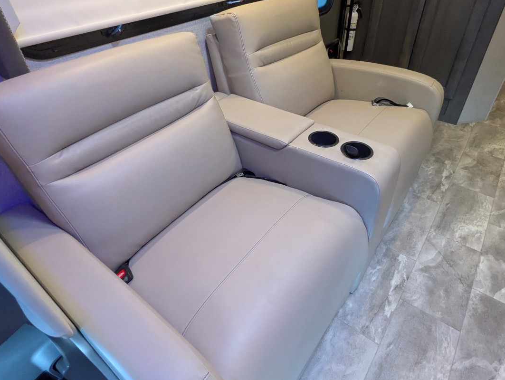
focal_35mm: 21
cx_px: 266
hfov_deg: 78.9
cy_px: 172
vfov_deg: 63.4
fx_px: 307
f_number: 2.2
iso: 623
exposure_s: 1/140
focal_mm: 2.35
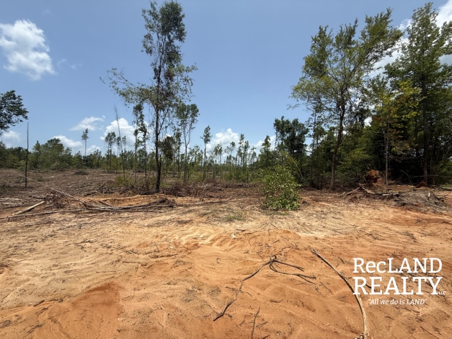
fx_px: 183
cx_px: 226
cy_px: 170
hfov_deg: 102.1
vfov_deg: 85.7
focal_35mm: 14
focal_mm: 2.22
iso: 50
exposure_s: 1/2506
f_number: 2.2
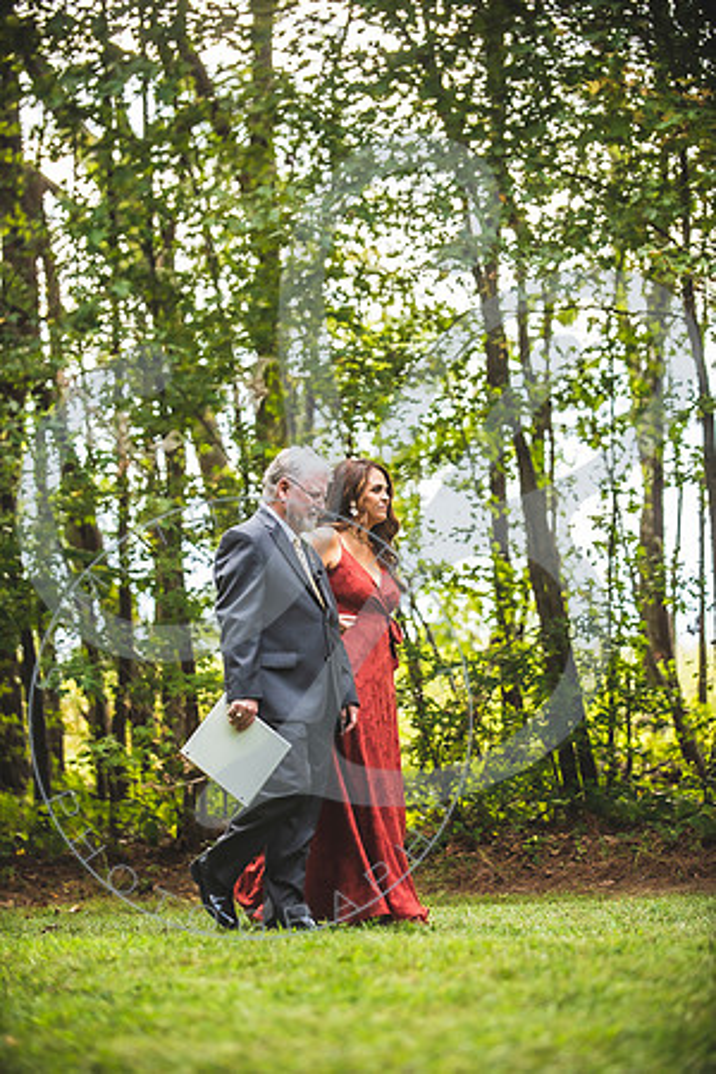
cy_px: 537
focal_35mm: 105
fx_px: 3132
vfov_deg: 19.5
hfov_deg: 13.0
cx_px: 358
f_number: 2.8
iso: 500
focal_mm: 105
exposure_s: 1/500
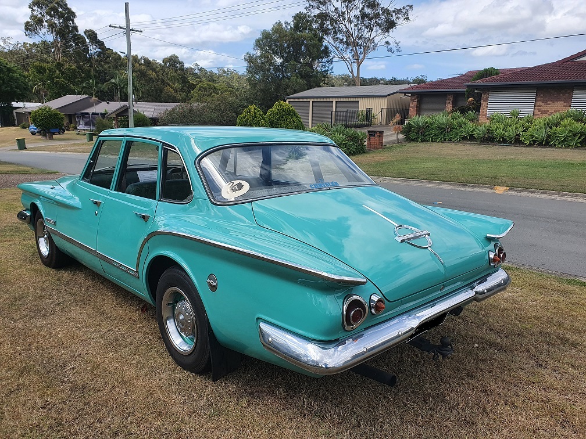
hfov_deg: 67.3
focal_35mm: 26
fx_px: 440
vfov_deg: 53.1
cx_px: 293
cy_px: 220
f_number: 2.4
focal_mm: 4.32
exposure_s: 1/1368
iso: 50
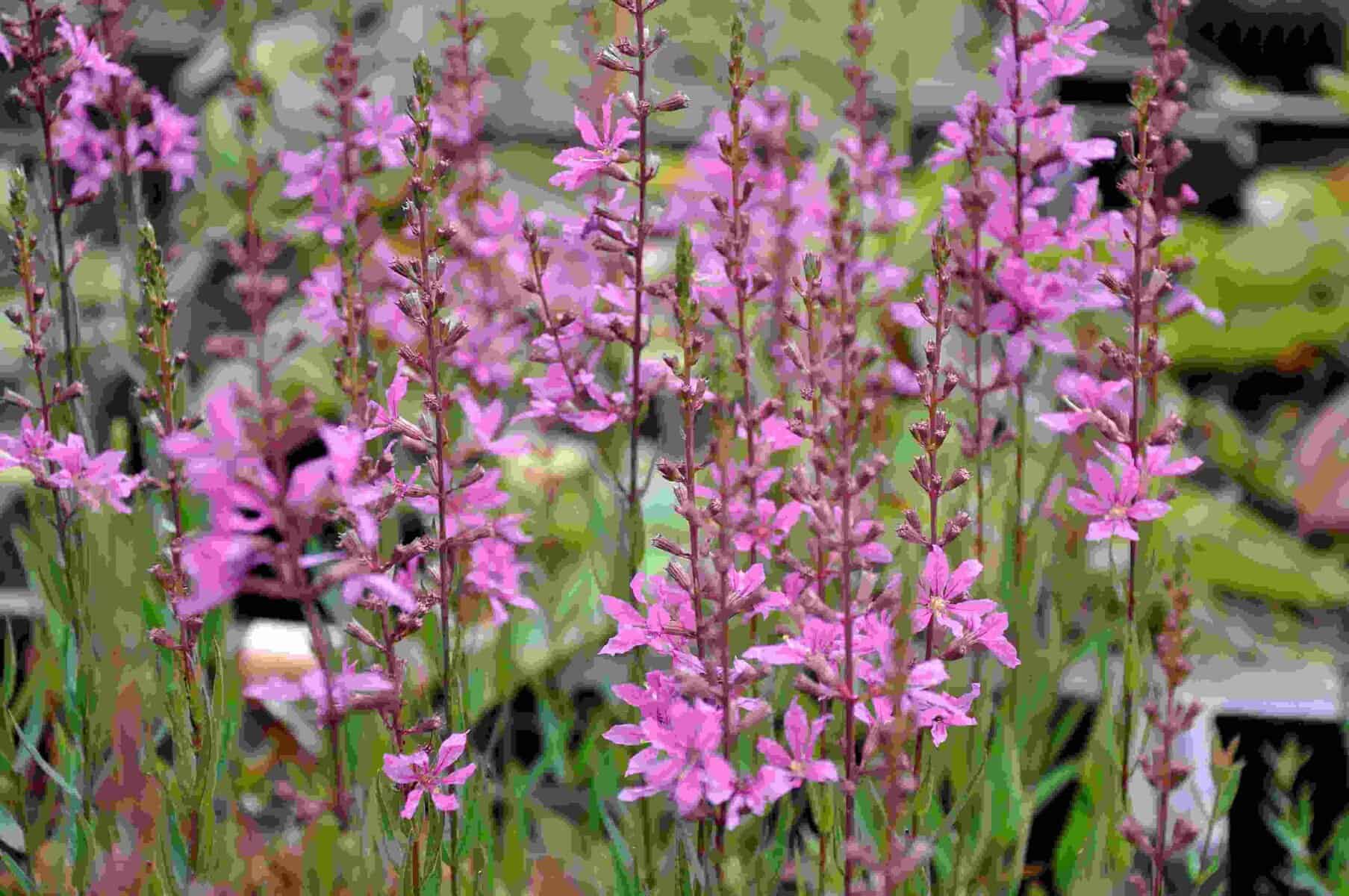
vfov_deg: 17.4
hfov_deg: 26.0
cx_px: 674
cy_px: 448
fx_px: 2919
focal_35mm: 78
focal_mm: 52
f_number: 6.3
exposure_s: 1/160
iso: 200
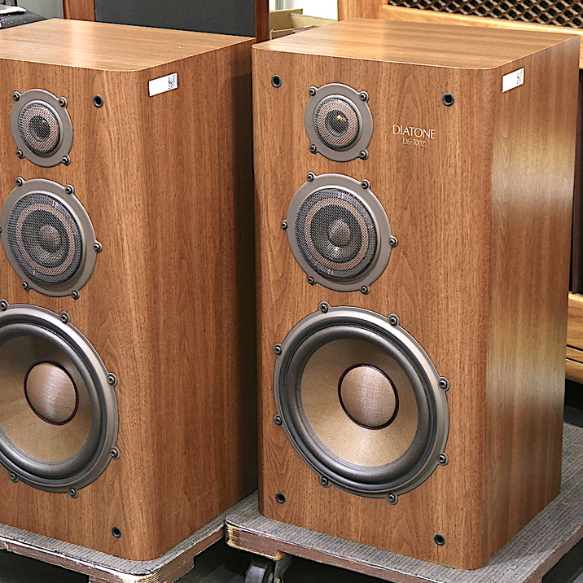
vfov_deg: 20.9
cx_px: 254
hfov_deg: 20.9
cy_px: 292
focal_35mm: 83
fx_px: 1582
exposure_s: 1/2.5
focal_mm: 12.5
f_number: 4.5
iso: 200
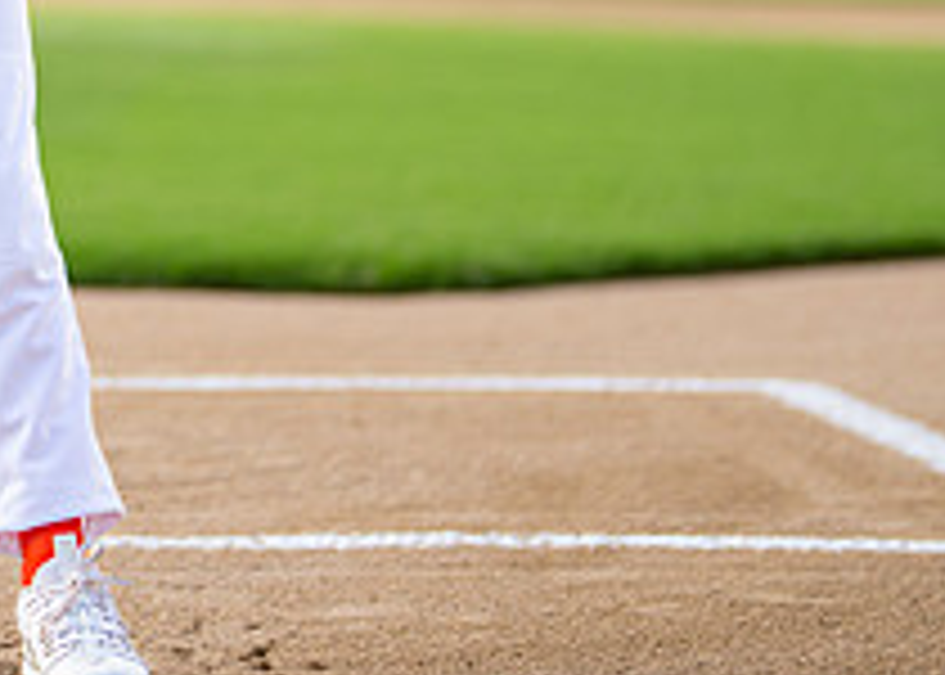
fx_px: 5287
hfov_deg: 10.0
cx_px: -257
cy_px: -271
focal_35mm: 197
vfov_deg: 7.2
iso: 100
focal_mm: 50
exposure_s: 1/3200
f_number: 1.2
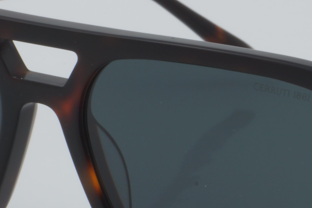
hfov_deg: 9.4
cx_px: 225
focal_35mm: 218
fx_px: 1889
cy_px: 160
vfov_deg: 6.3
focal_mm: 50
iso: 100
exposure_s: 1/3
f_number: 32
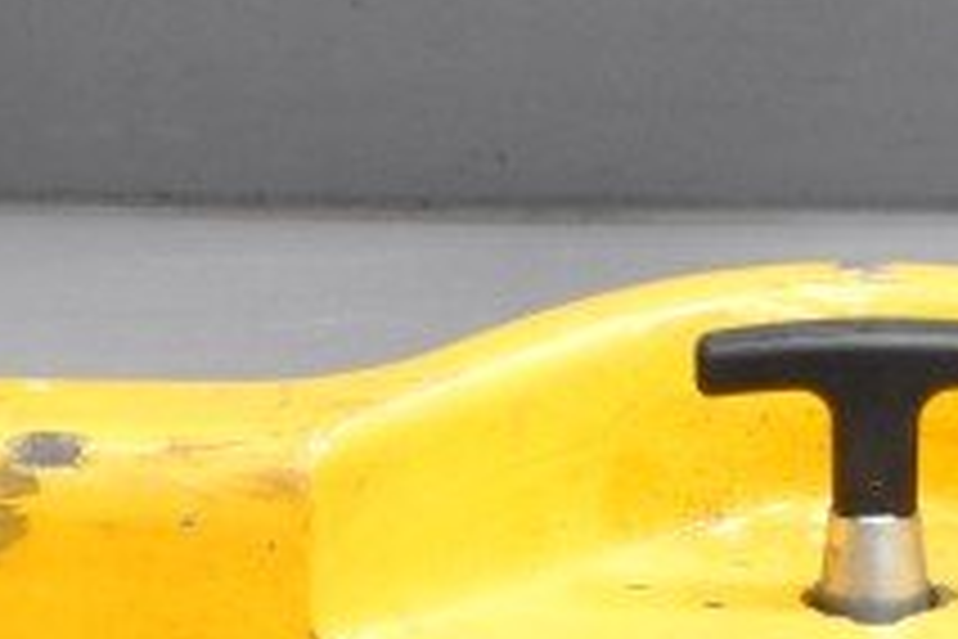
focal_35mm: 220
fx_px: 5854
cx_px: 891
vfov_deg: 6.0
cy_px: 1620
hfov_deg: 9.3
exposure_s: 1/30
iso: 1600
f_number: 5
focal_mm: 26
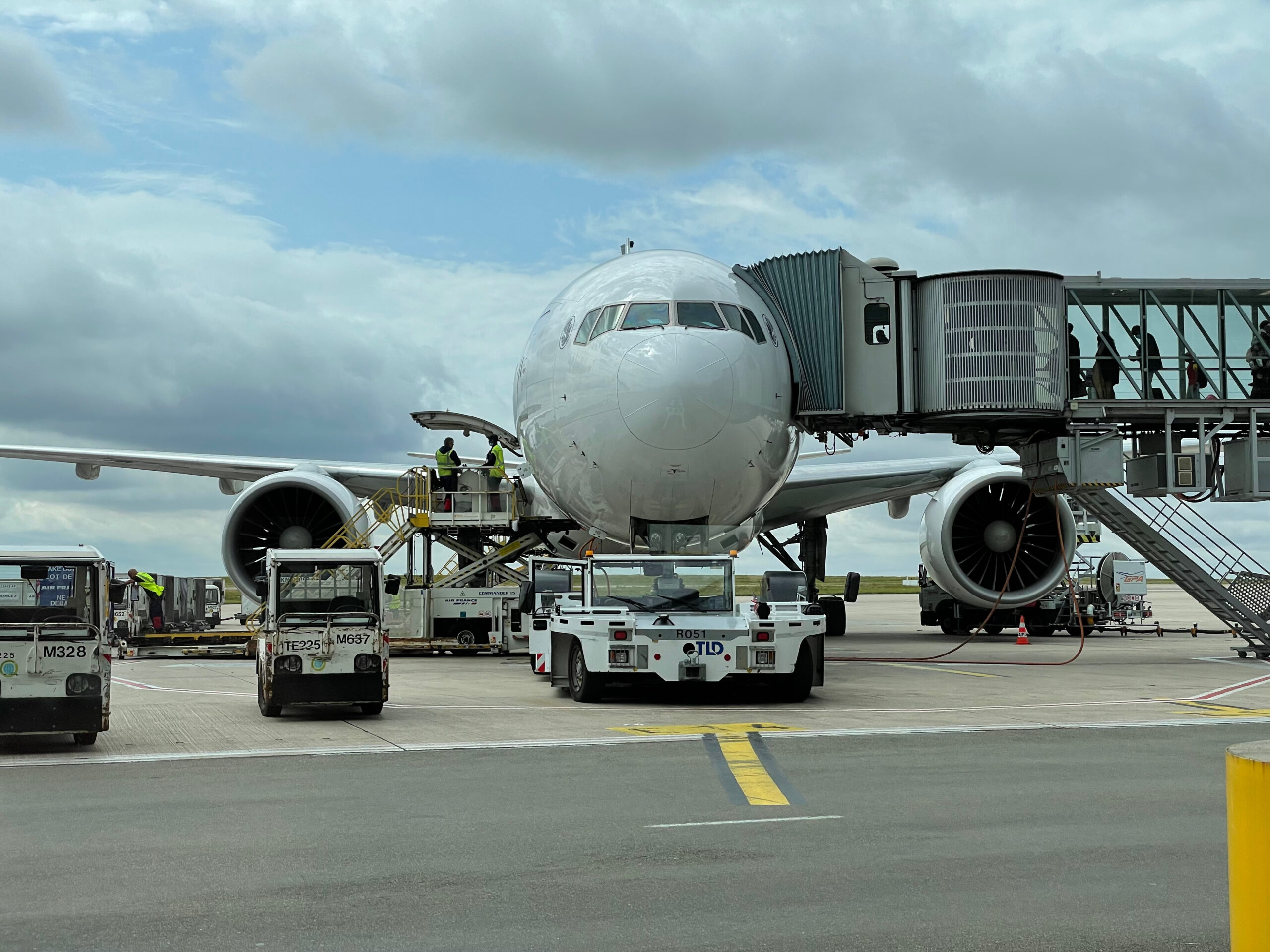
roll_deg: +0.2
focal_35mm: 52
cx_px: 635
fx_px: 1908
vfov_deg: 28.0
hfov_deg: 36.8
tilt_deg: +3.6
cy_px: 476
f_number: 2
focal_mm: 6
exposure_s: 1/2994
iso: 25
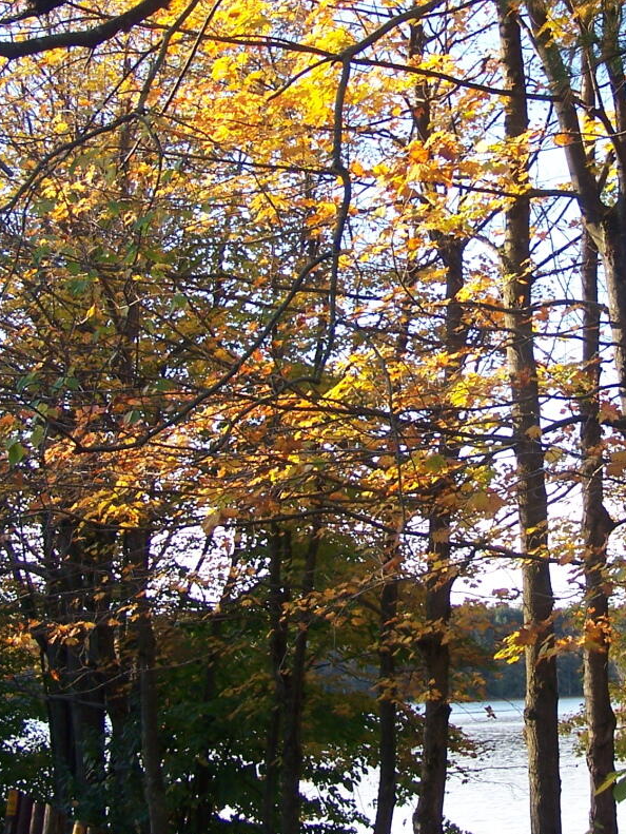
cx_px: 494
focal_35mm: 69
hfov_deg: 21.1
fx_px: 1662
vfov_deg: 28.1
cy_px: 329
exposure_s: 1/250
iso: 80
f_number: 2.8
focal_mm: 6.7
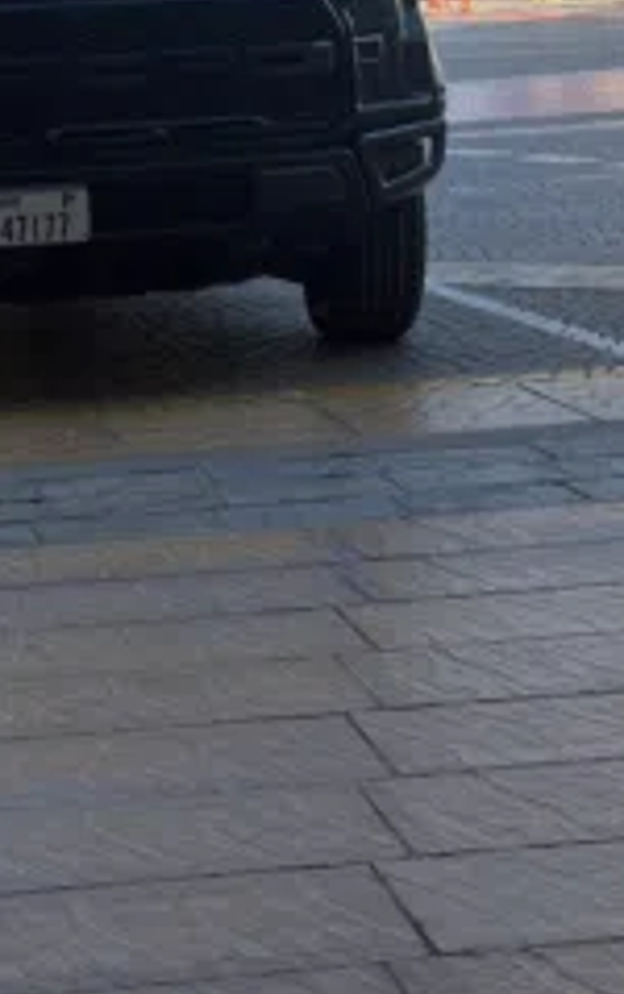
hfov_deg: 15.2
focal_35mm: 85
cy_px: 262
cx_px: 21
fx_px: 2306
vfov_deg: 24.1
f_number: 1.78
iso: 64
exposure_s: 1/2208
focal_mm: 6.76
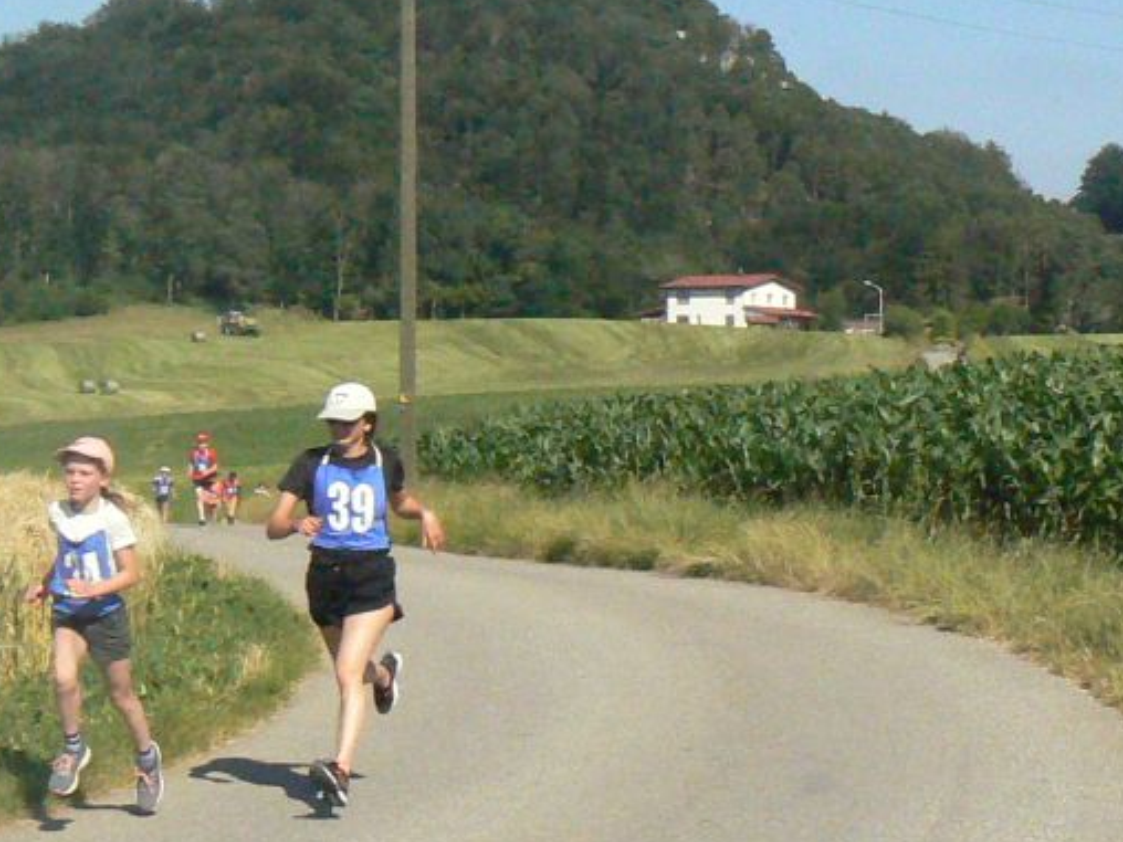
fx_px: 3309
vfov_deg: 14.5
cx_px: 252
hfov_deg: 19.1
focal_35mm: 102
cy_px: 245
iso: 400
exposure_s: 1/1600
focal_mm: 6
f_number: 7.1
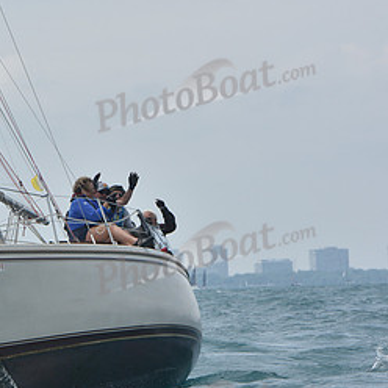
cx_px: 16
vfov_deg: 4.6
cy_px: 195
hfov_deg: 4.6
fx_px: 4793
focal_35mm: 378
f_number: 11
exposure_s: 1/800
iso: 250
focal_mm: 190
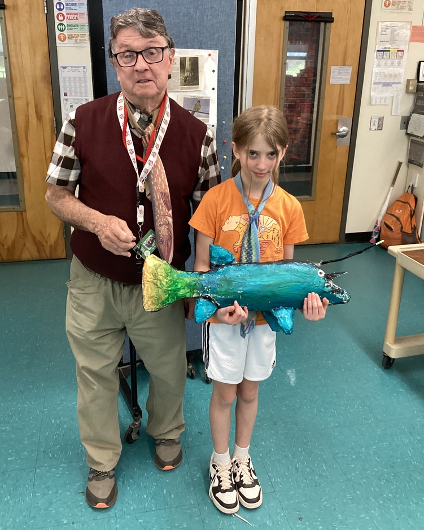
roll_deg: +0.4
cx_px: 209
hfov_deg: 44.5
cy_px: 244
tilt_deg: -19.9
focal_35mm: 33
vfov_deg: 54.2
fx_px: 518
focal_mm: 3.3
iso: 160
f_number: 2.4
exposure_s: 1/60
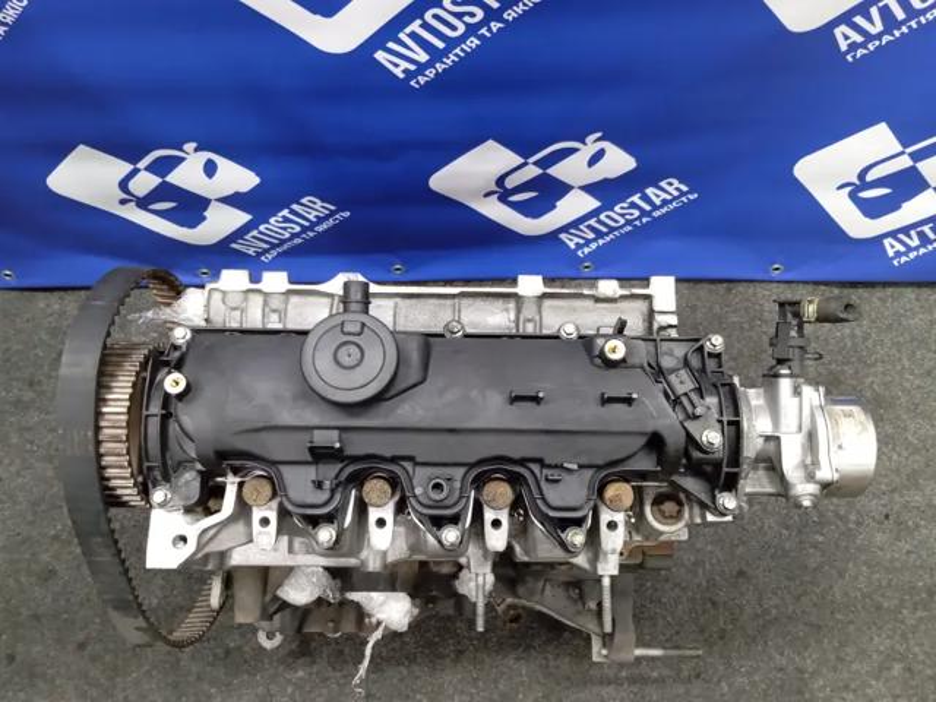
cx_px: 468
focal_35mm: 28
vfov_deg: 49.7
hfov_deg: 63.4
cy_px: 351
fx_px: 757
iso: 430
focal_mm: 4.25
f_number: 1.8
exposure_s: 1/33.3
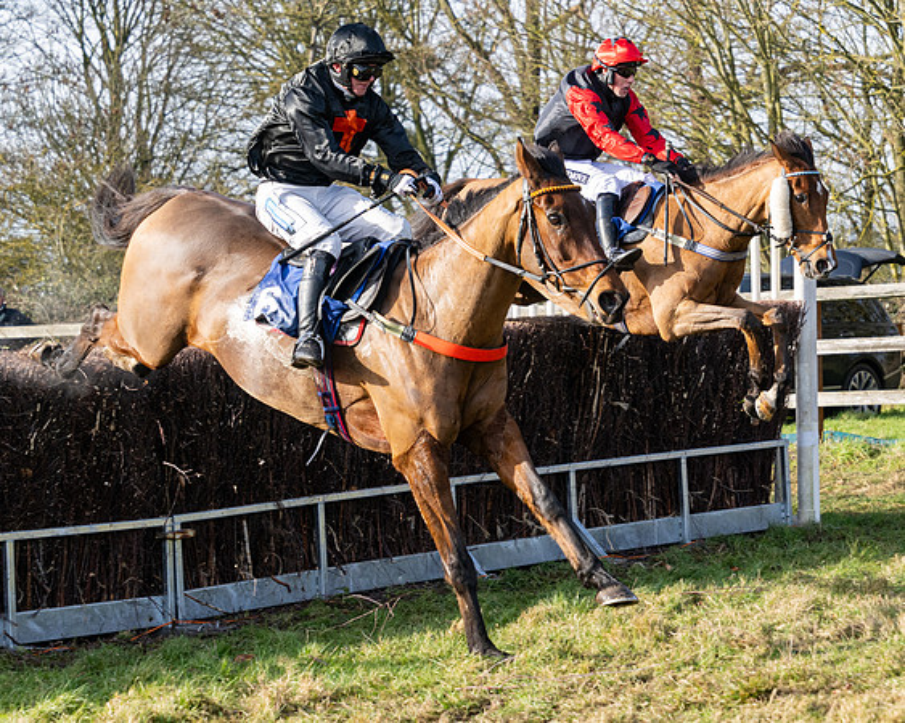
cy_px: 362
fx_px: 3168
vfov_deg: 13.0
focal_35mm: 118
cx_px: 491
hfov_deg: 16.3
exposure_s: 1/1250
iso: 400
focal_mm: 70
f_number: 4
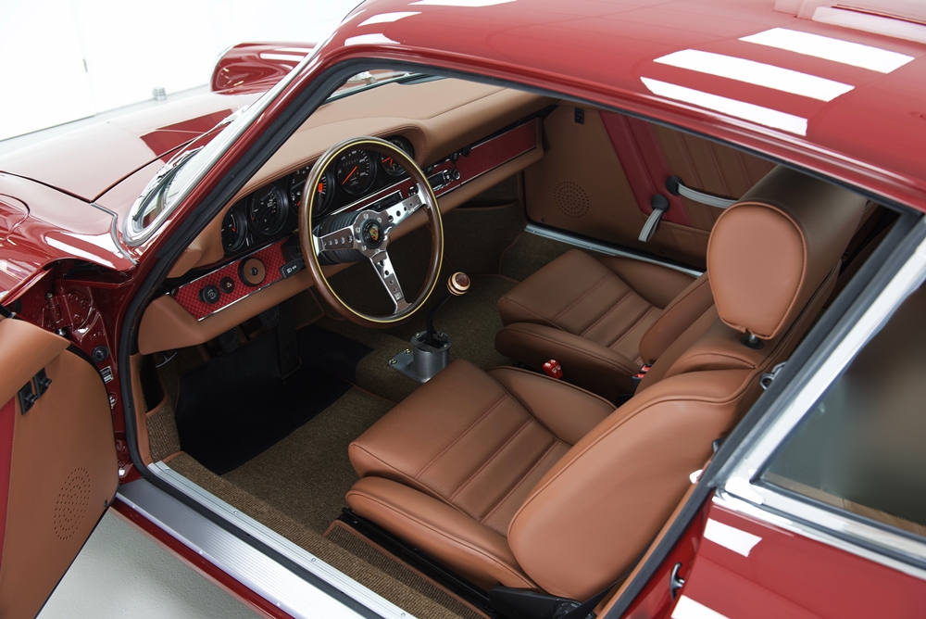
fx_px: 875
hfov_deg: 55.8
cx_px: 463
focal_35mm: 34
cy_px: 310
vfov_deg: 38.9
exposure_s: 1/8
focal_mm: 34
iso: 100
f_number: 5.6
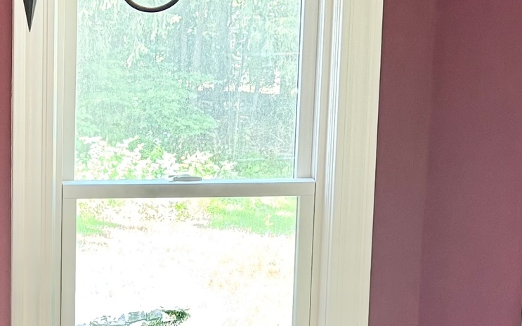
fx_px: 1621
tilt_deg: -9.3
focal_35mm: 114
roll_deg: -0.4
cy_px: 424
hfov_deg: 17.7
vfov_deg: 11.2
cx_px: -49
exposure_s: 1/73
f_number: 1.6
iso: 125
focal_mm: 5.96
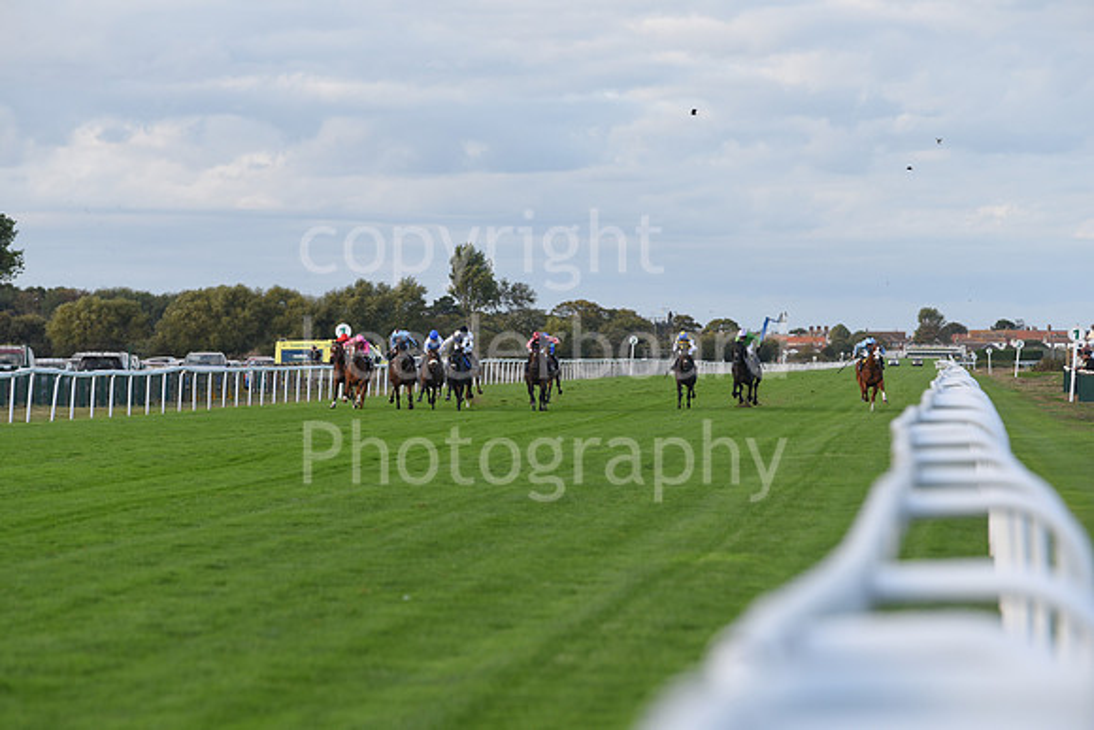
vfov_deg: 6.9
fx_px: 6079
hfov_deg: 10.3
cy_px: 365
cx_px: 547
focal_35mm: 200
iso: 400
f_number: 5
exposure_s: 1/1000
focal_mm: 200
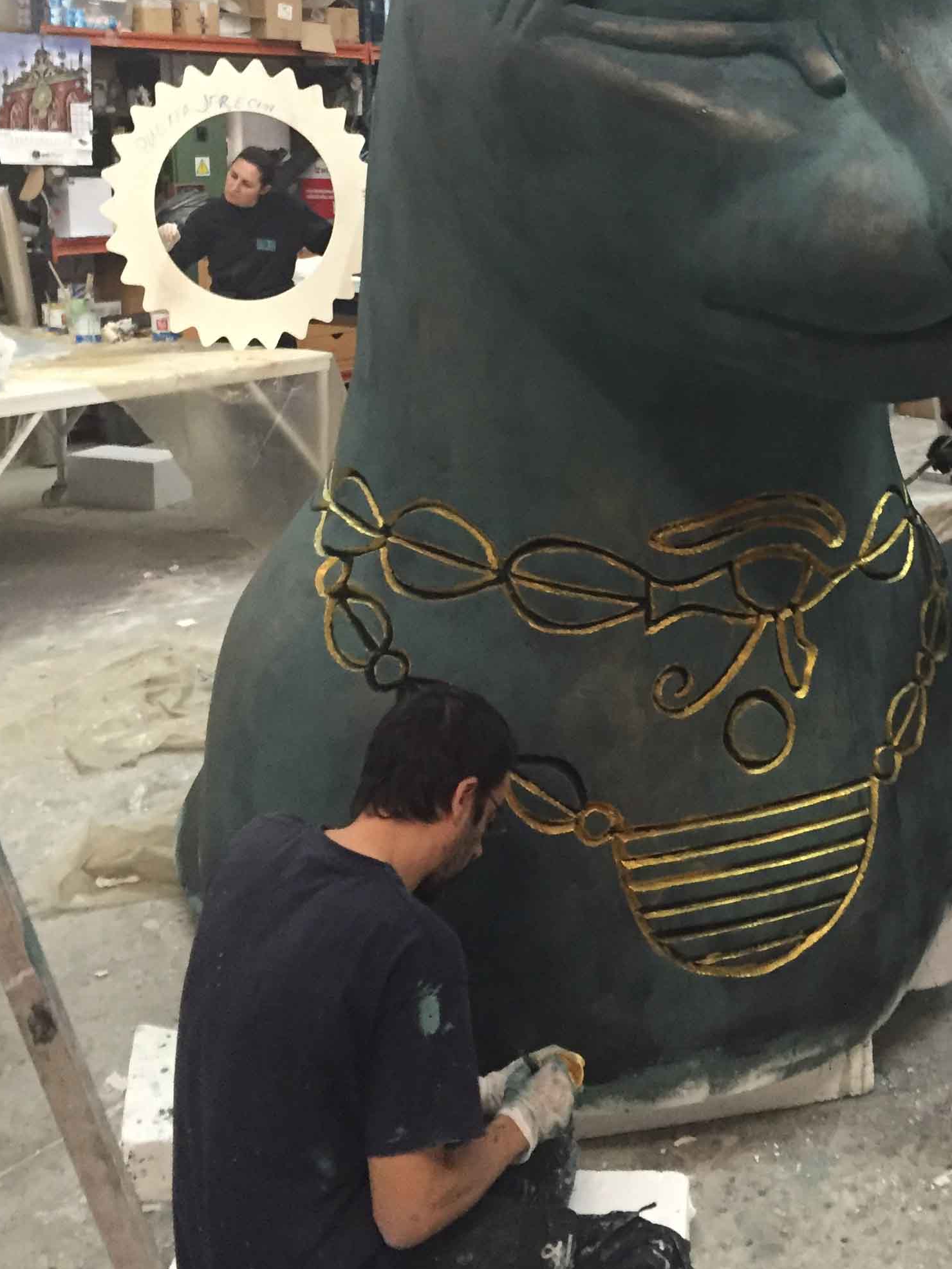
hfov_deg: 29.8
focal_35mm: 48
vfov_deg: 39.0
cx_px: 710
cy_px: 375
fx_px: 1760
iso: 250
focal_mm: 4.15
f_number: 2.2
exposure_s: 1/17
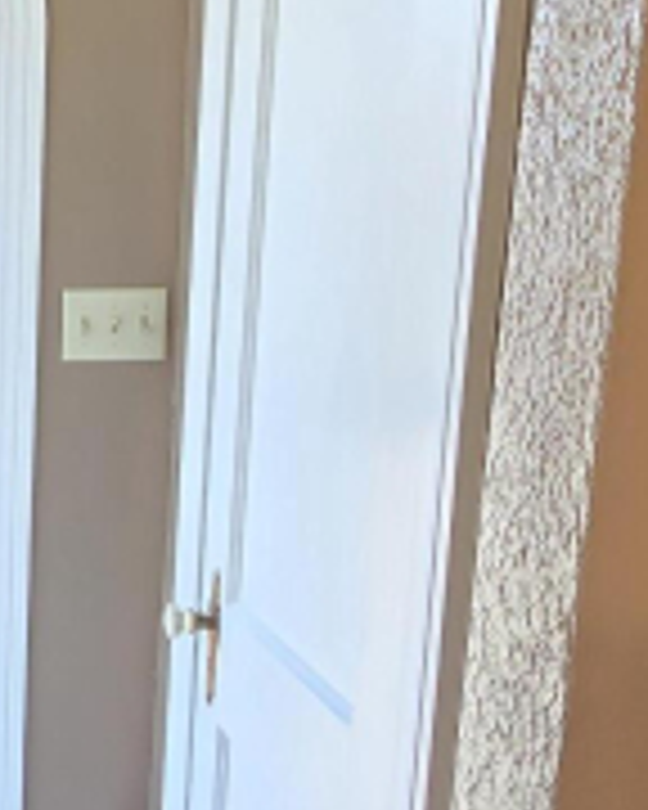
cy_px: 439
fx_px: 1127
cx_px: -234
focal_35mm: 47
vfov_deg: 39.5
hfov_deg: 26.3
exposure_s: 1/60
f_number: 2.2
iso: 100
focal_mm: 2.2
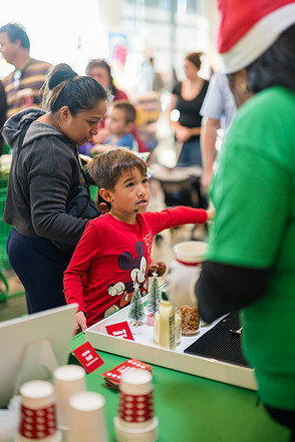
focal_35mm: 51
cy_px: 223
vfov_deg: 38.9
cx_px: 148
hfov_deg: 26.5
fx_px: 627
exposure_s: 1/400
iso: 800
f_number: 1.2
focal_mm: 50
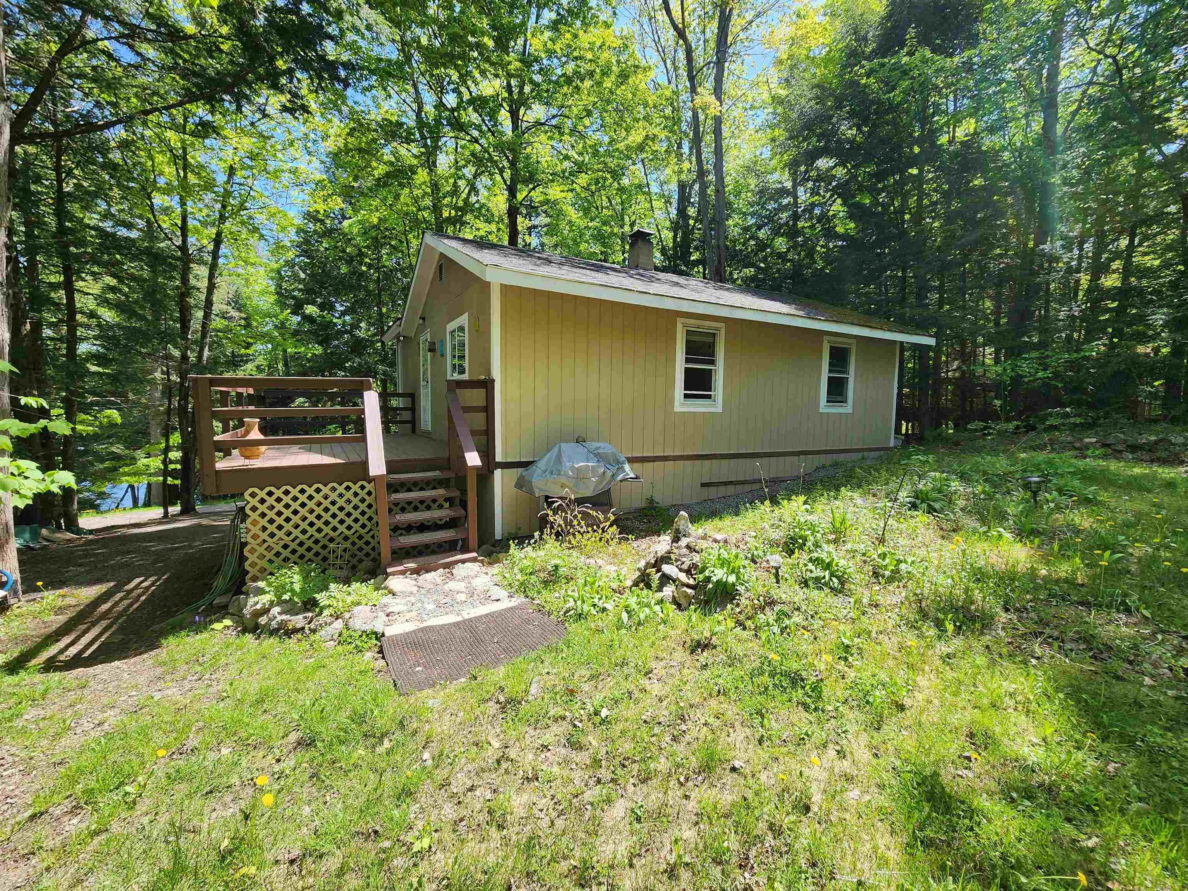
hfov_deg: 106.2
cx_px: 594
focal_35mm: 13
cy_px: 446
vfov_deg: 89.9
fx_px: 446
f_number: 2.2
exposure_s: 1/521
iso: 50
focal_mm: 2.2
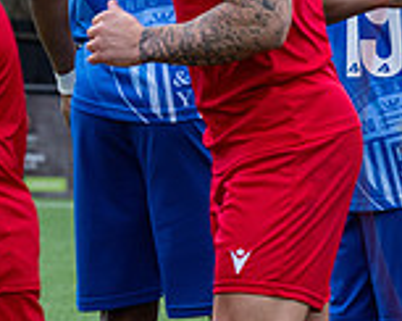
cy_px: 182
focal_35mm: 373
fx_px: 4432
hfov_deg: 5.1
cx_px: 792
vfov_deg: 4.1
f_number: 5
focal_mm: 90
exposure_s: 1/250
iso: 250
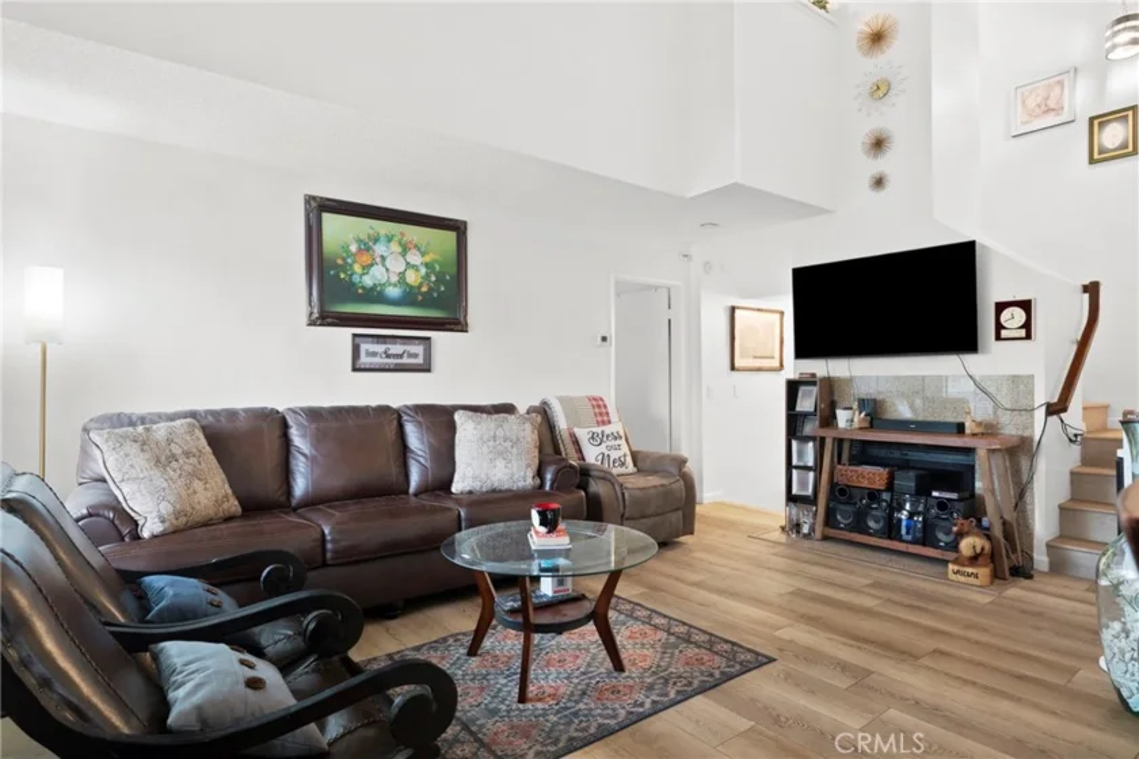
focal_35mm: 20
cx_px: 570
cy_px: 380
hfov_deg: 84.0
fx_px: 633
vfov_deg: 61.9
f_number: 8
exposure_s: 2
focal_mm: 20
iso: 250
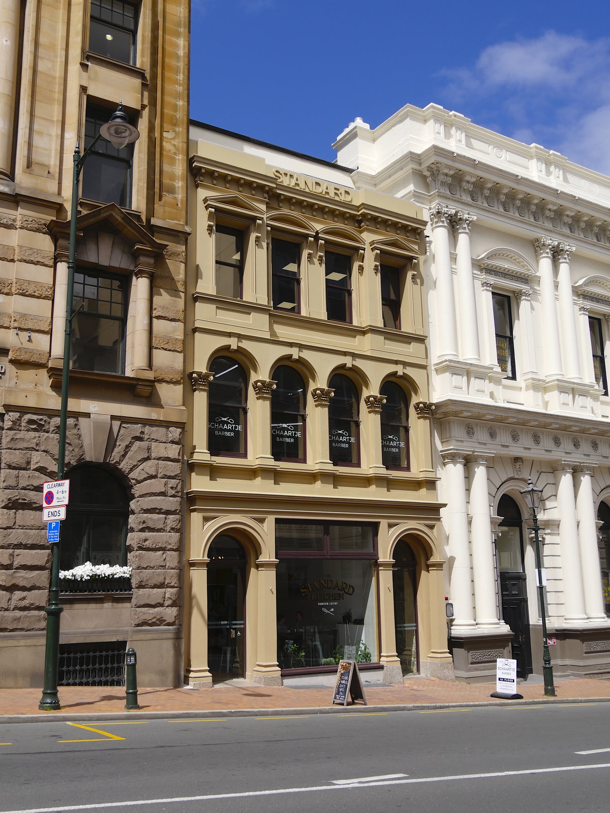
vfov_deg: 54.0
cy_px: 406
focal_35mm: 34
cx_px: 305
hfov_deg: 41.8
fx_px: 799
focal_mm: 17
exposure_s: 1/1300
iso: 200
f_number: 5.6
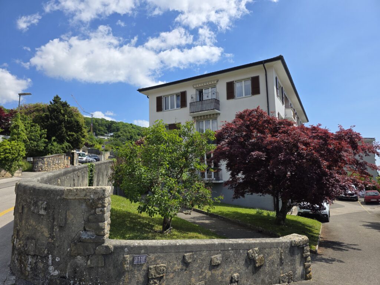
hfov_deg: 73.9
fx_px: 252
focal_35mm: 23
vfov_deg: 58.9
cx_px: 190
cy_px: 142
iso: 80
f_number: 1.7
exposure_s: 1/5447
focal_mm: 6.3
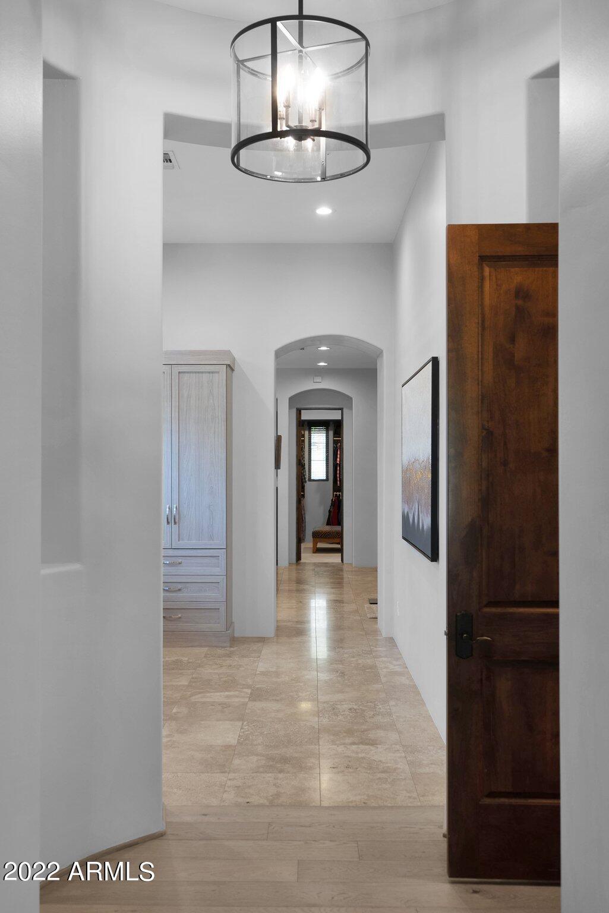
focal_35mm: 34
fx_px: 862
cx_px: 304
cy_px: 456
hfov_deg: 38.9
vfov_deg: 55.8
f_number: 7.1
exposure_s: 1/3
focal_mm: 34
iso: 125
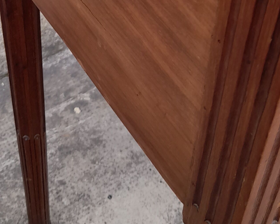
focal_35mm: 77
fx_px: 638
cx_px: 145
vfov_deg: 18.4
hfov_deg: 24.8
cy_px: -78
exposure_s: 1/117
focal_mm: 4.6
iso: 20
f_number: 2
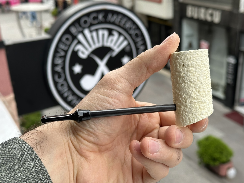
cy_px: 92
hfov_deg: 39.7
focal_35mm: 48
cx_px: 122
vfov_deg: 30.3
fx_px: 338
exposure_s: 1/903
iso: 64
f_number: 1.78
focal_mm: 6.86
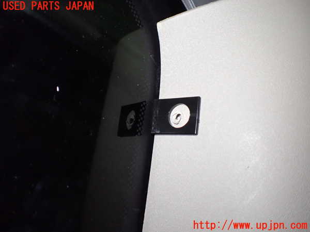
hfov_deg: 60.0
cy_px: 116
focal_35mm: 30
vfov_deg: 46.8
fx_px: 269
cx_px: 155
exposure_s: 1/125
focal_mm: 5.4
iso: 640
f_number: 2.3
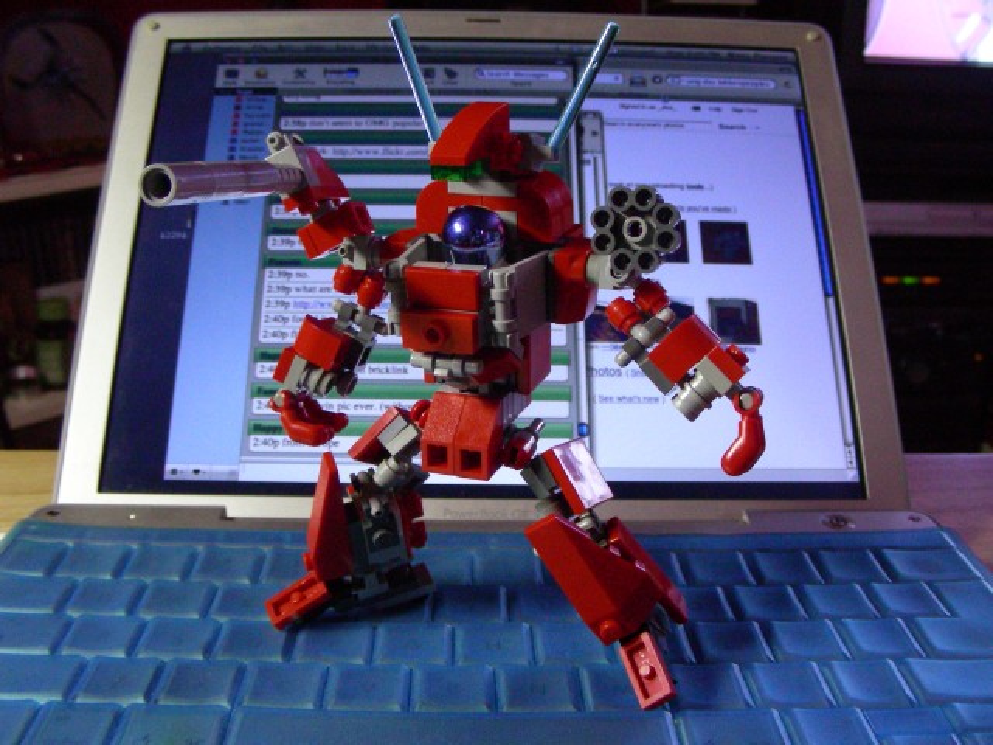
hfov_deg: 49.0
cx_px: 496
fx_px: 1090
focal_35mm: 38
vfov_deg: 37.7
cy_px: 372
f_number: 3.5
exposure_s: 1/15.3
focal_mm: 6.3
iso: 400
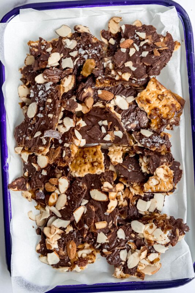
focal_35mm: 50
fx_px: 406
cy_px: 146
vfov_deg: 39.6
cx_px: 98
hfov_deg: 27.0
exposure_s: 1/160
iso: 400
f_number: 4
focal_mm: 50
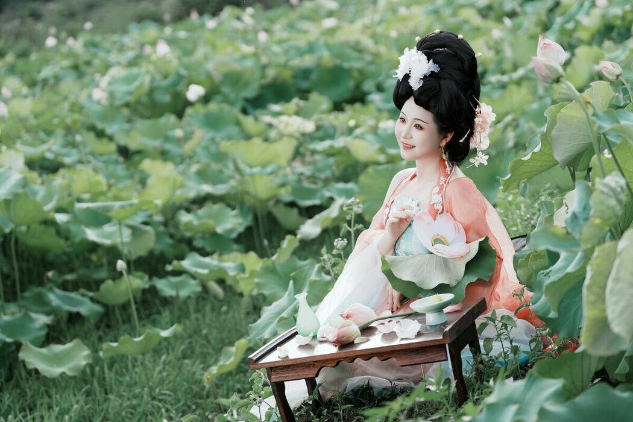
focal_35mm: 87
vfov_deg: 15.7
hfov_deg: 23.4
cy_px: 211
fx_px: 1530
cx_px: 316
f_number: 3.2
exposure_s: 1/1600
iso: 400
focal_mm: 87
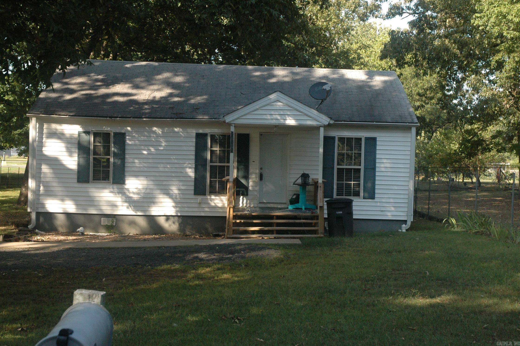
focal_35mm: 52
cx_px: 260
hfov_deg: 37.9
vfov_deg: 25.7
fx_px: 757
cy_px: 173
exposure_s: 1/250
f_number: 8
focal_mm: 35
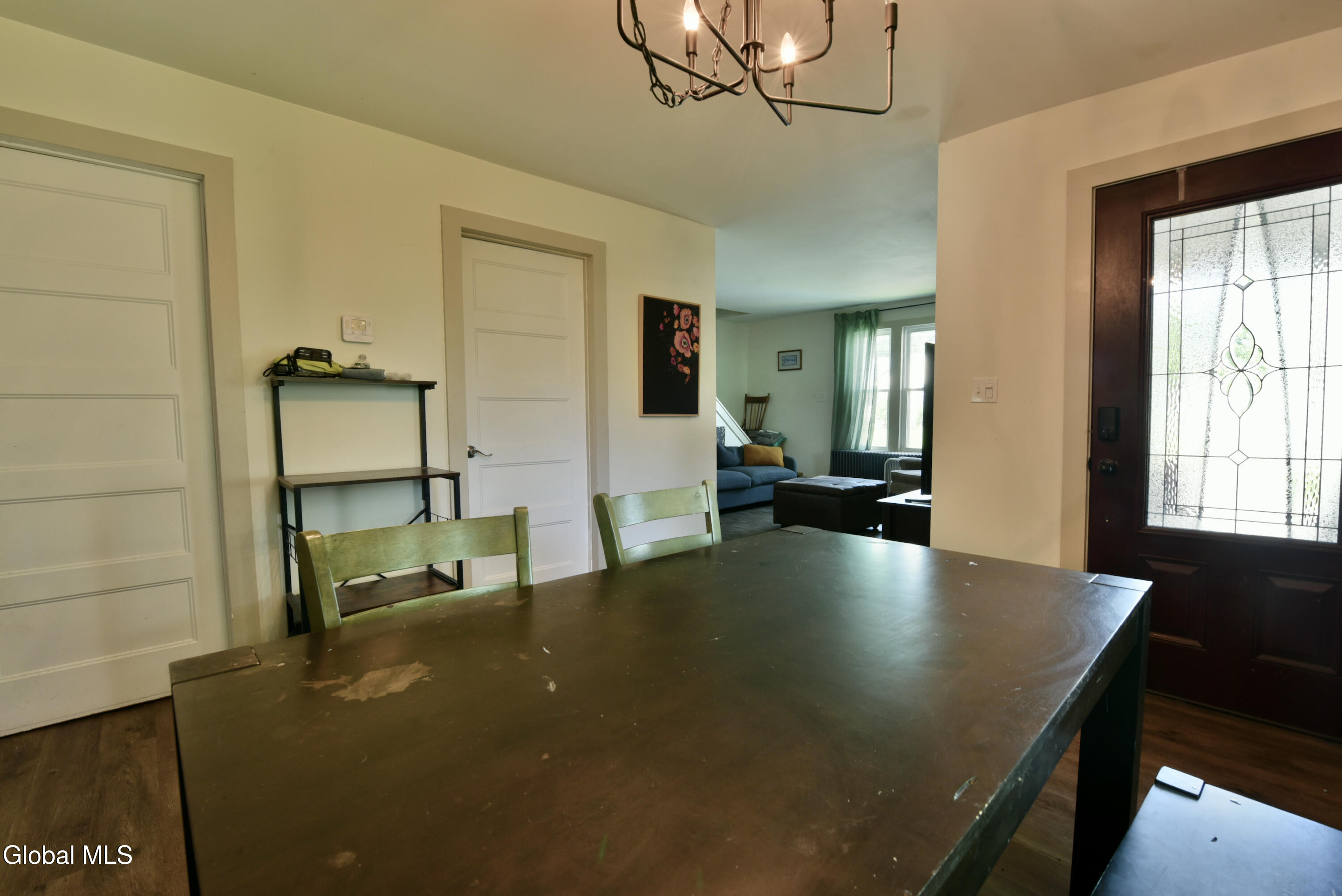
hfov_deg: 104.2
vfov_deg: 81.3
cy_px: 448
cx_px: 671
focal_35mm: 14
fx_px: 522
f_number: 11
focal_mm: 14
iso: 800
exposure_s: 1/8
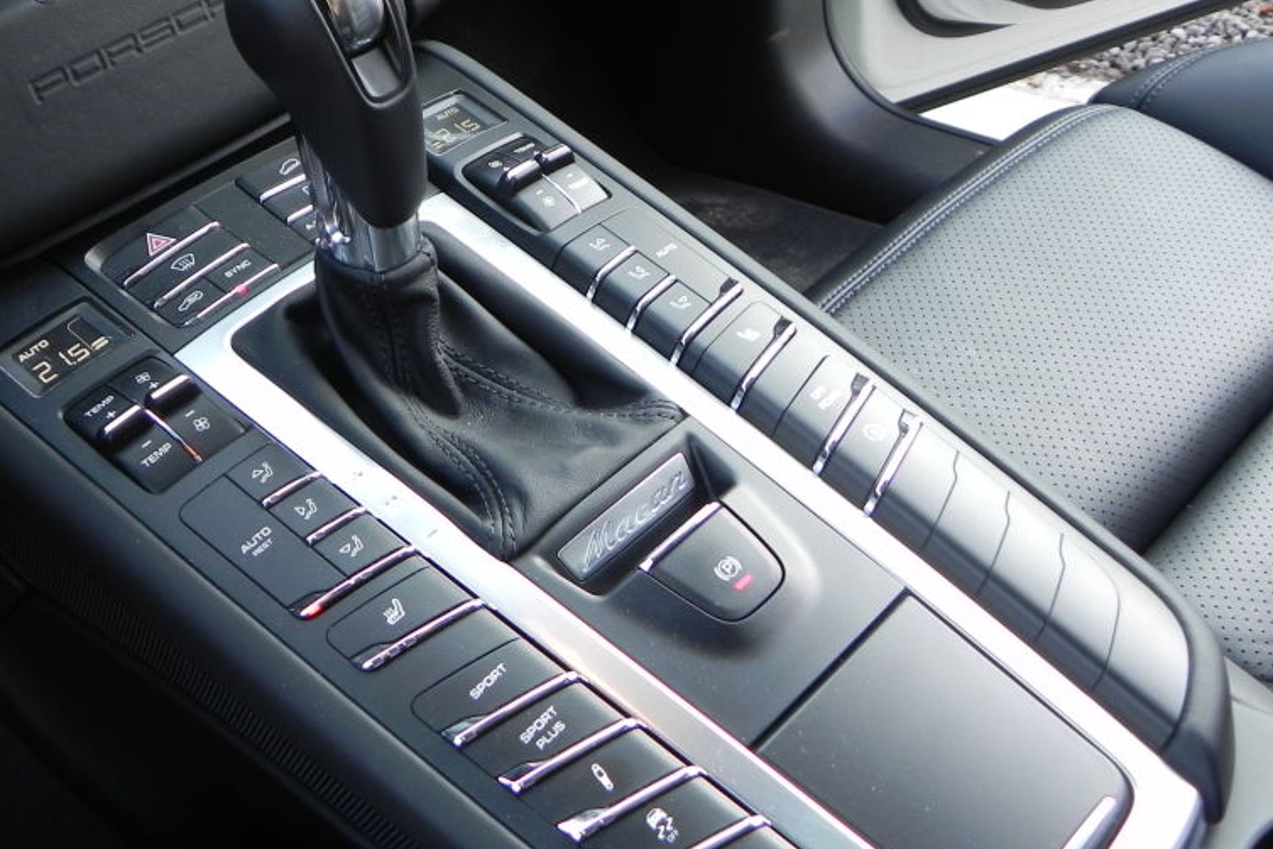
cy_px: 386
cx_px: 480
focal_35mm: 41
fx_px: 1450
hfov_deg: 47.0
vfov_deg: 32.6
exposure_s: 1/37.6
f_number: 2.8
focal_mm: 5.2
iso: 160
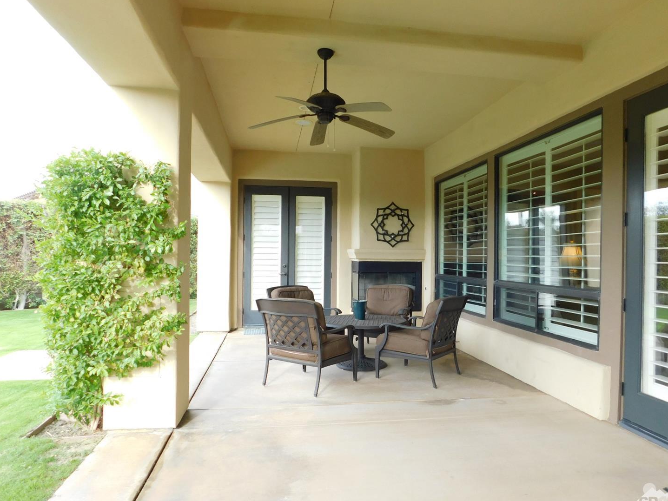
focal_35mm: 24
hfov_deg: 71.6
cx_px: 343
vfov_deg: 56.8
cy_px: 257
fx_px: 463
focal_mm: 4
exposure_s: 1/80
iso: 125
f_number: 3
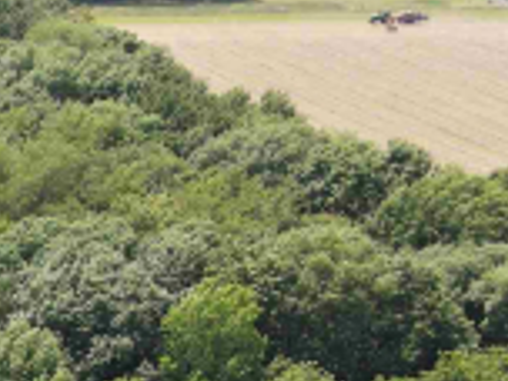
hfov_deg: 14.5
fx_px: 1541
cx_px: -593
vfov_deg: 13.0
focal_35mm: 105
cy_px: 638
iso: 100
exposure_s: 1/200
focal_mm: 4.5
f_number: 2.8
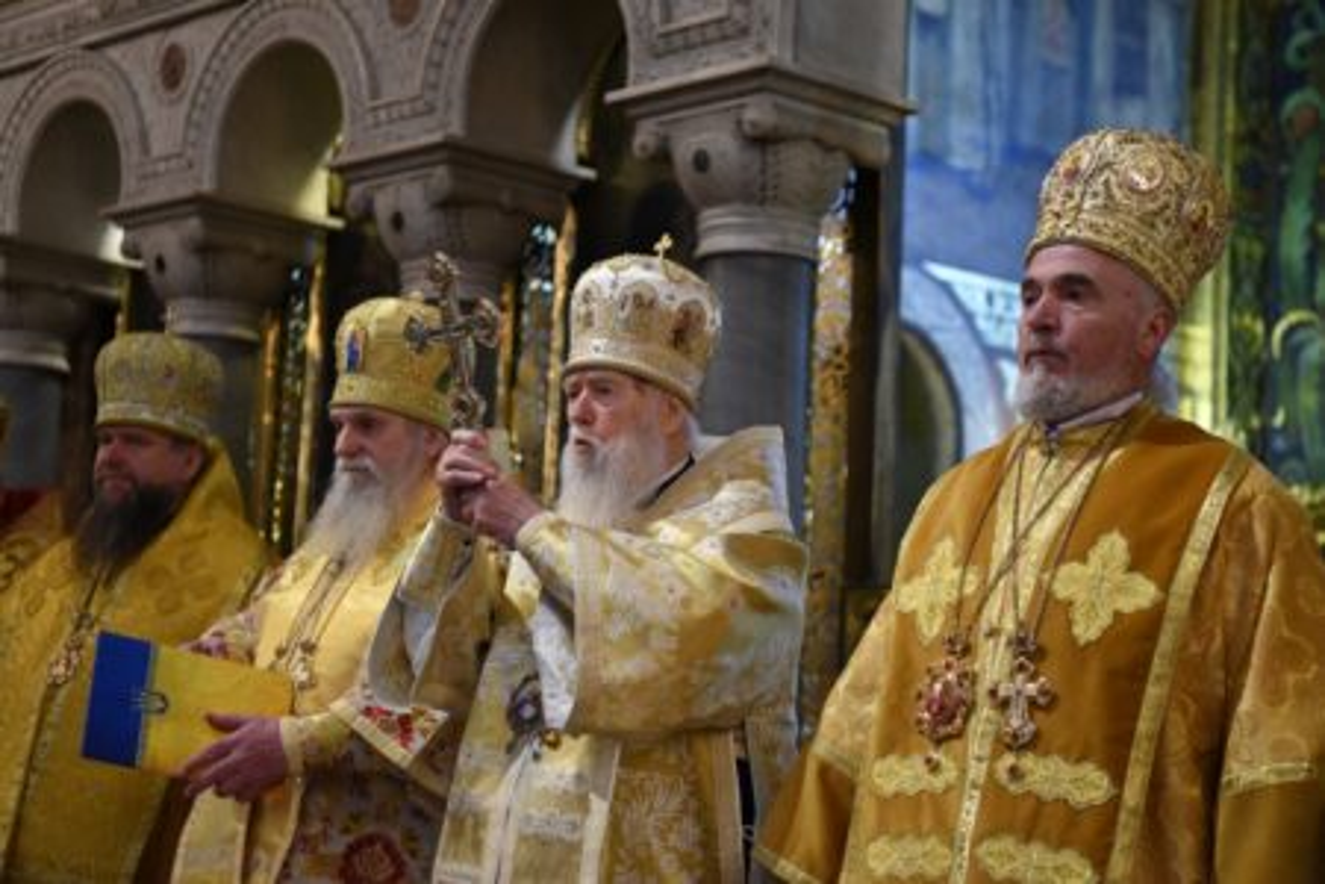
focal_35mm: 62
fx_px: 2282
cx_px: 662
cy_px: 442
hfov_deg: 32.4
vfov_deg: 21.9
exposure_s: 1/80
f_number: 3.2
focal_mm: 62
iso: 3200
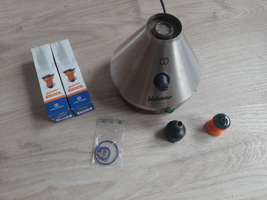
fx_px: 201
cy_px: 100
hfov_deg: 67.3
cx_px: 134
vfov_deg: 53.1
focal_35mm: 26
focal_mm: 3.93
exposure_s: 1/60
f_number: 1.7
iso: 125
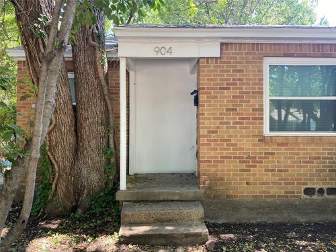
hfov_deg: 67.3
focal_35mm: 26
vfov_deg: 53.1
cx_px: 168
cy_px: 126
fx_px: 252
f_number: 1.8
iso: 64
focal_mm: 4.25
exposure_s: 1/122
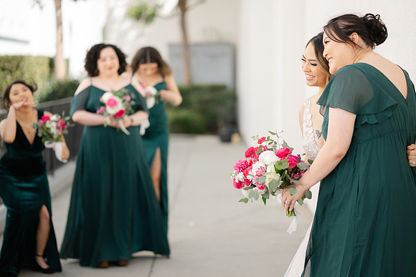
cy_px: 138
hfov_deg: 23.9
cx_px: 208
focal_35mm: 85
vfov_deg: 16.1
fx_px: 982
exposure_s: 1/5000
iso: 80
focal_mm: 85
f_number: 1.8
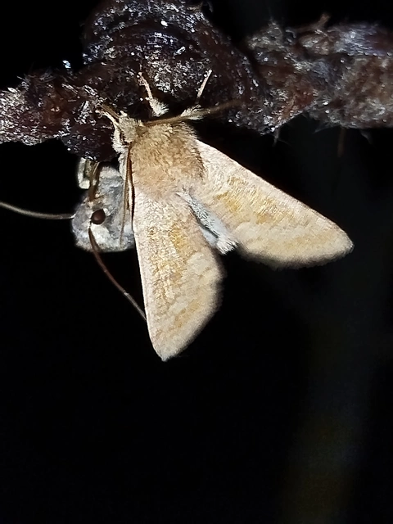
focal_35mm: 88
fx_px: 1332
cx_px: 196
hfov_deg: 16.8
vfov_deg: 22.3
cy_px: 262
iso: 200
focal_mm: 5.31
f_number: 1.7
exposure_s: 1/33
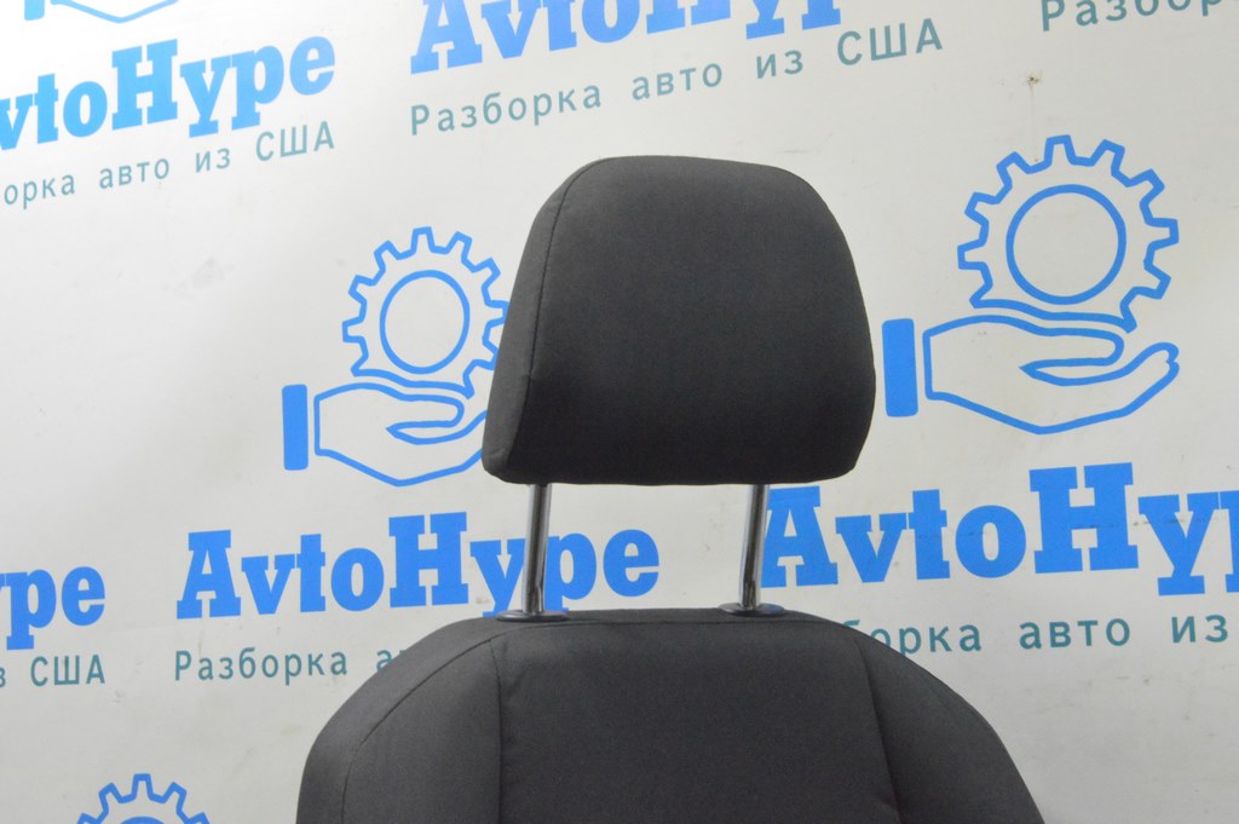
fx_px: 1960
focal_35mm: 57
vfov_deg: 23.7
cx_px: 620
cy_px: 412
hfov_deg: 35.1
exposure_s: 1/20
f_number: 20
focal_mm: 38
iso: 6400
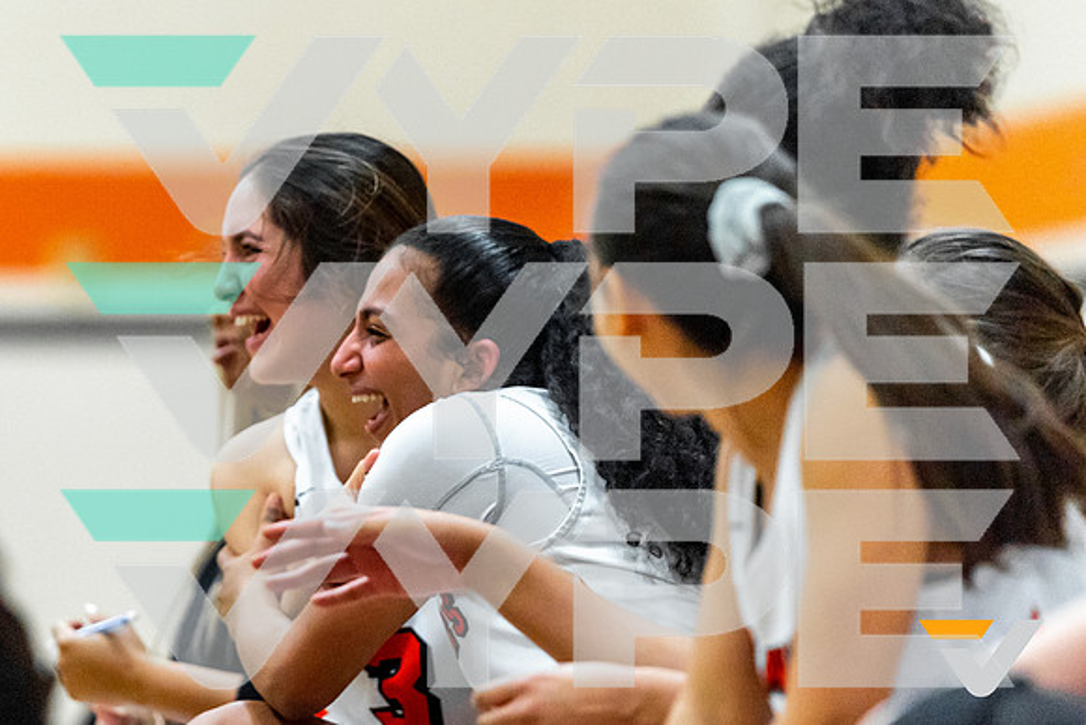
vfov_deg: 4.0
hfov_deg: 6.0
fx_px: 10350
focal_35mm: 343
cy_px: 447
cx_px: 323
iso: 2000
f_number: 2.8
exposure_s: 1/1250
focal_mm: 200
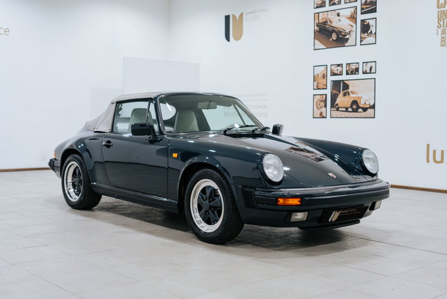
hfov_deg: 38.9
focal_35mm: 51
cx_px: 221
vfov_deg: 26.5
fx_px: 633
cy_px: 151
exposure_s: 1/125
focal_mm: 50
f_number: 2.8
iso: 2000
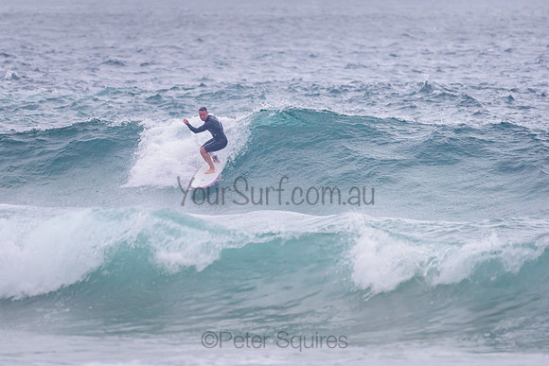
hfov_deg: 3.4
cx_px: 213
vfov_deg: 2.2
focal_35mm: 613
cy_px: 142
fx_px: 9349
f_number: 5.6
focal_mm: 500
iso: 1600
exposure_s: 1/2000
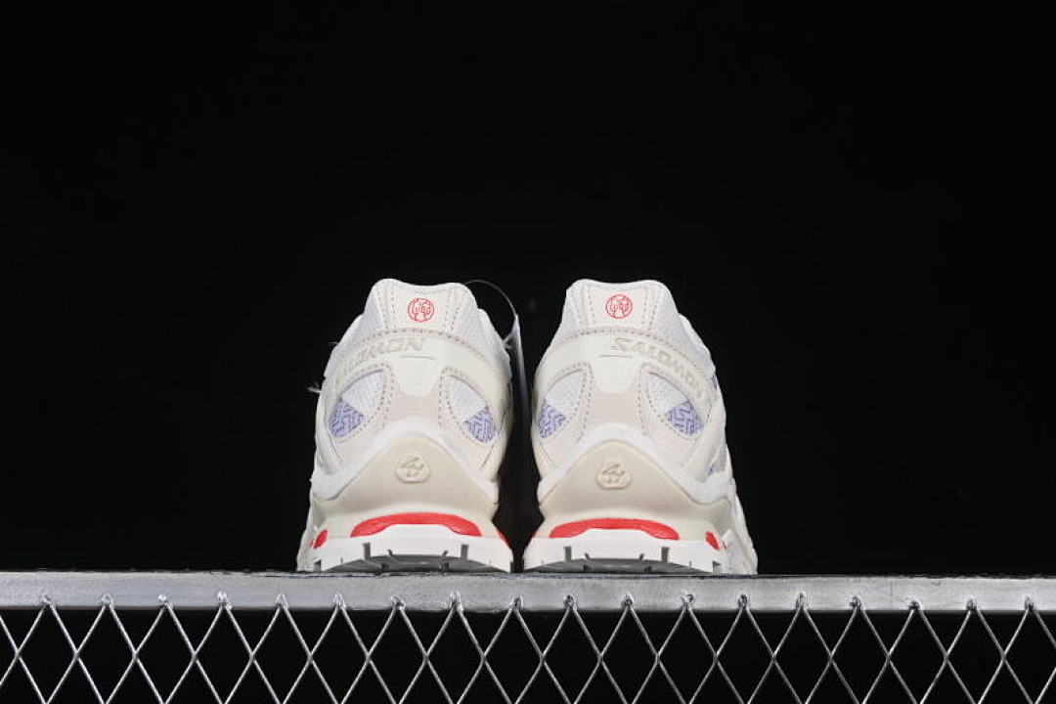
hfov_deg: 27.0
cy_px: 352
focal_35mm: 75
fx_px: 2200
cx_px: 528
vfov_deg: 18.2
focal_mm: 50
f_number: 8
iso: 160
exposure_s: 1/80
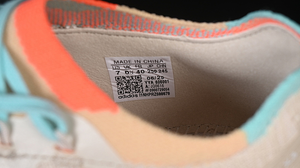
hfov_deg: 26.9
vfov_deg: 15.3
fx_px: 628
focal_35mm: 79
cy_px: 84
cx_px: 151
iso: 160
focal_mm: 50
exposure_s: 1/80
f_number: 7.1
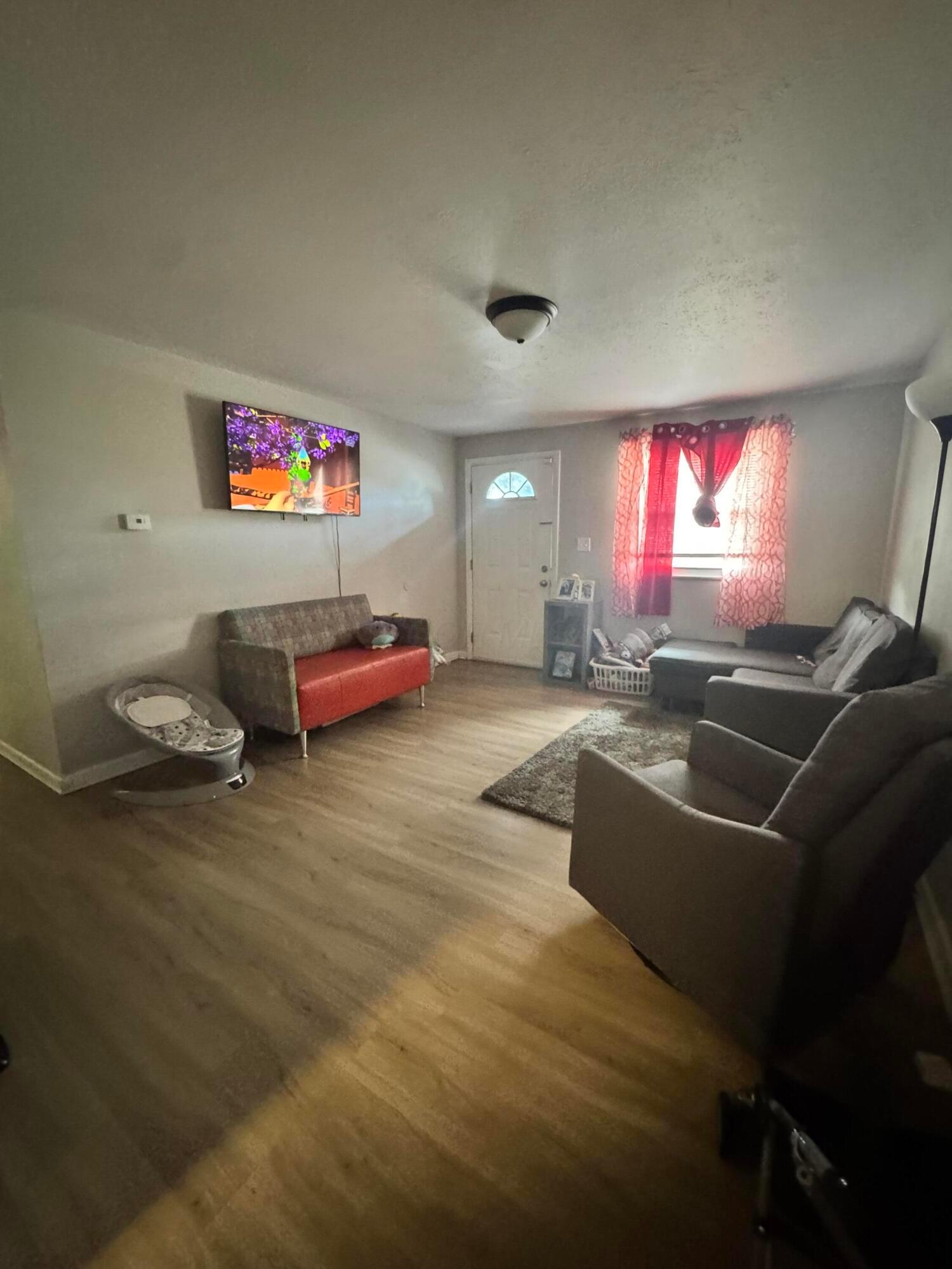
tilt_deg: -10.0
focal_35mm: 14
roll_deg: +1.5
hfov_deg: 85.7
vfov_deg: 102.1
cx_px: 476
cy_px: 634
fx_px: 513
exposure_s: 1/40
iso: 1250
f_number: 2.2
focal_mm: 2.22
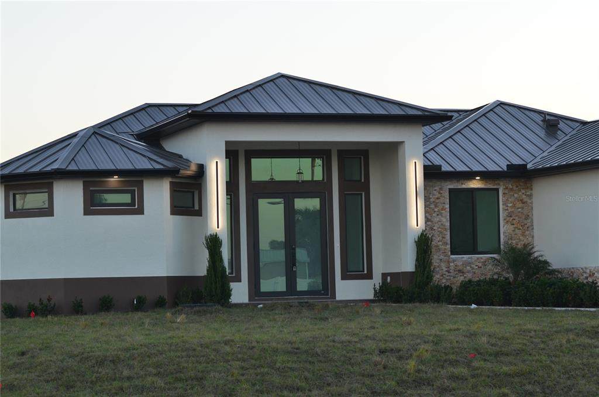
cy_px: 198
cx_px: 300
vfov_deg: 13.0
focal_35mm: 105
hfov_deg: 19.5
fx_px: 1743
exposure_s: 1/250
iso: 400
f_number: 4
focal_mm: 70
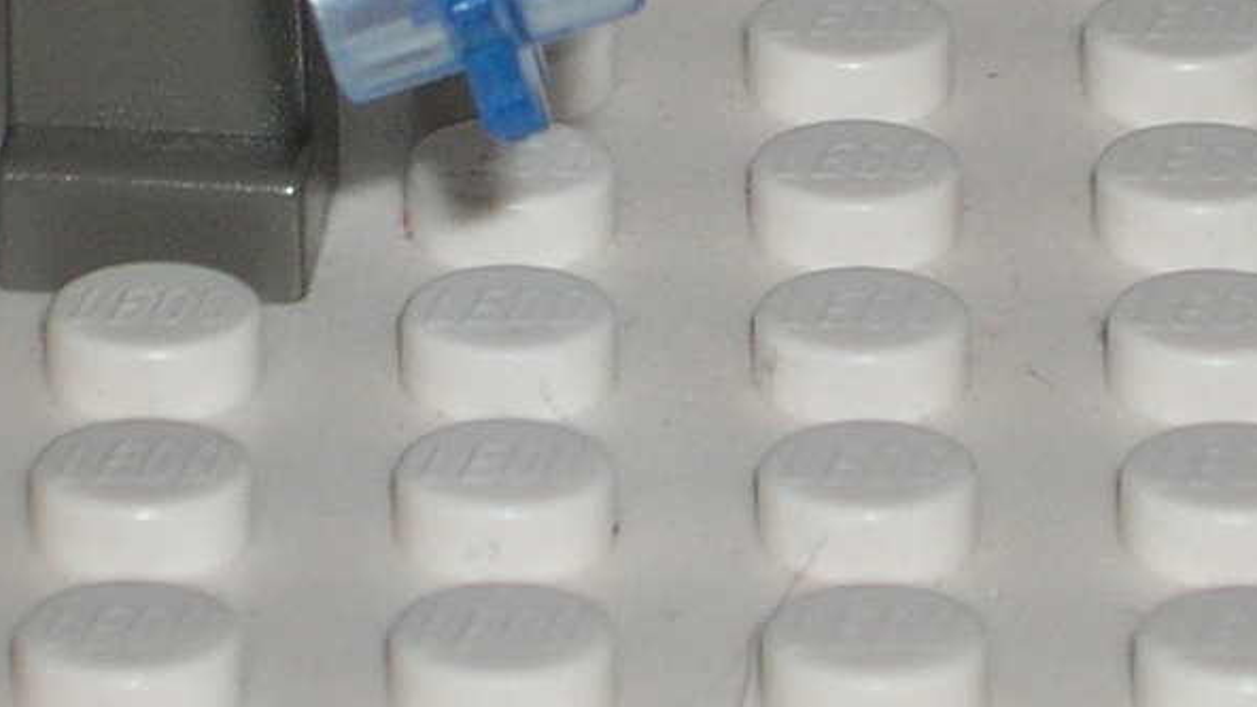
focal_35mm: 442
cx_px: 879
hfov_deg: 4.9
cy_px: -414
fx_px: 14732
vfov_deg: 2.7
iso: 50
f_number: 4.9
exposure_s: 1/60.1
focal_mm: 17.4
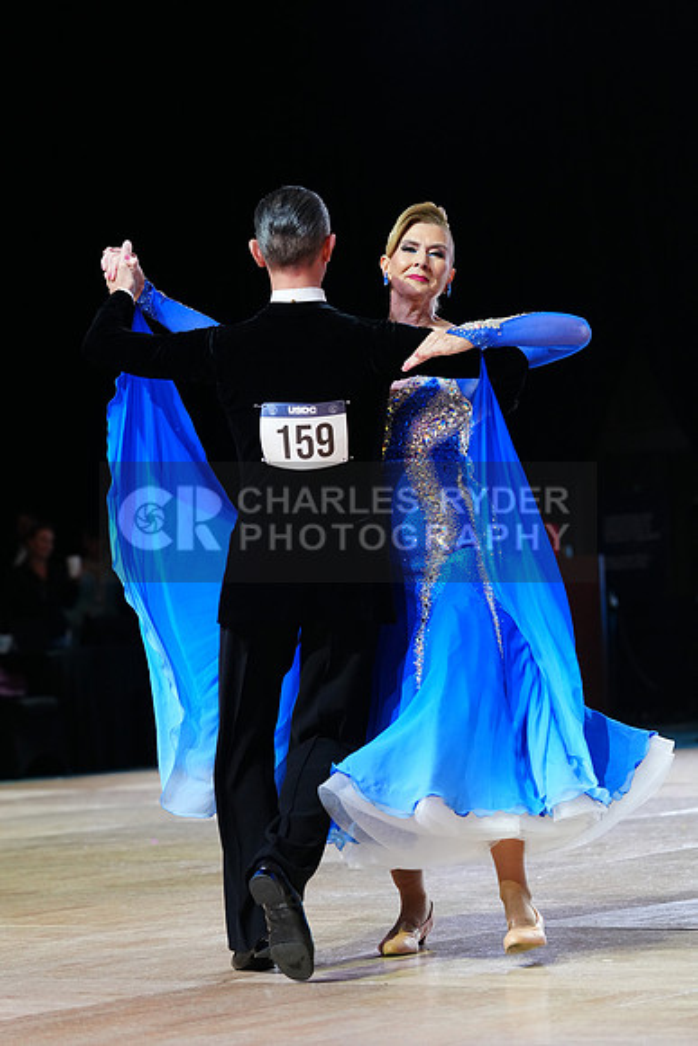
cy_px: 523
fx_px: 3604
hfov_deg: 11.1
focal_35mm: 124
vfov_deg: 16.5
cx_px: 349
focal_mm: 124
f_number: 4
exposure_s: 1/320
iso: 2500
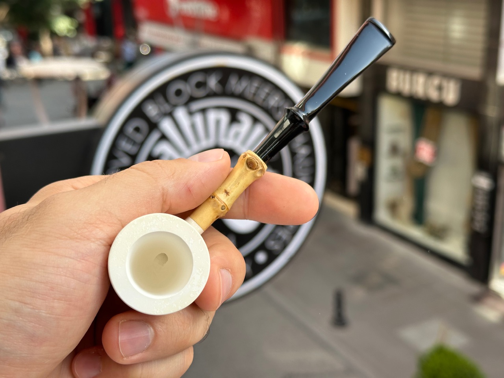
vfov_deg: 30.3
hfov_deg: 39.7
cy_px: 189
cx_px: 252
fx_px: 699
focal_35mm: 48
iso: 64
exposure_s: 1/571
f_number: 1.78
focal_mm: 6.86
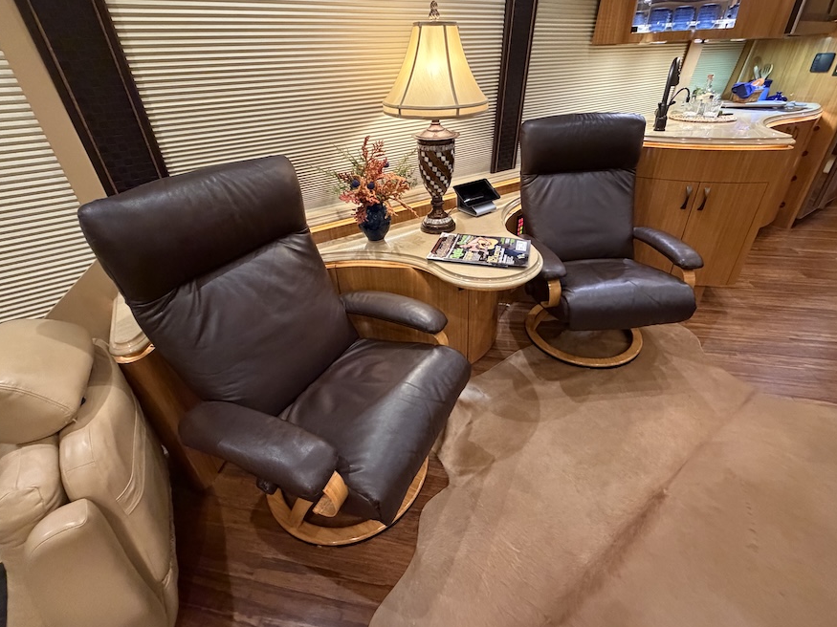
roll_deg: +2.4
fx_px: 387
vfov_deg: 77.8
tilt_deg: -29.9
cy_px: 280
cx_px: 433
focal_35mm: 16
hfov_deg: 94.5
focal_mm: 2.22
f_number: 2.2
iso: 800
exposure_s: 1/53
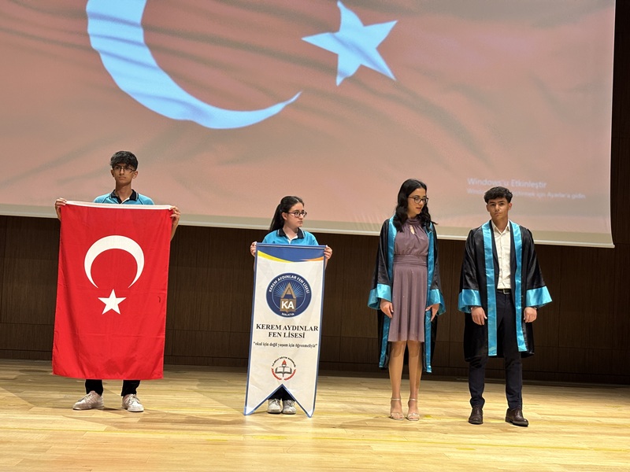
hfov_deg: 36.8
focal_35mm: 52
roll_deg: -2.4
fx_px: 946
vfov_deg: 28.0
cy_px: 236
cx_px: 315
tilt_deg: +2.1
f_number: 1.6
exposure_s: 1/33
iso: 125
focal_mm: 5.96
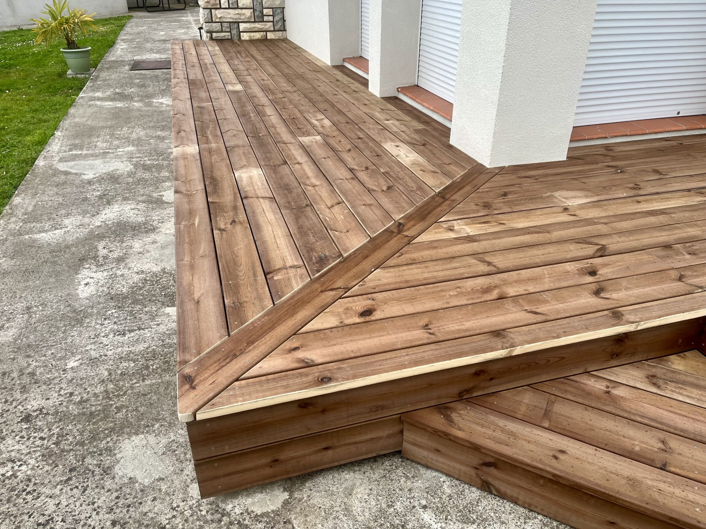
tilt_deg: -30.6
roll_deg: -0.2
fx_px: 530
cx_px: 353
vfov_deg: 53.1
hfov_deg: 67.3
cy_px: 264
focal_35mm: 26
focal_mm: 5.1
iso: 40
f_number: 1.6
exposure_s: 1/216
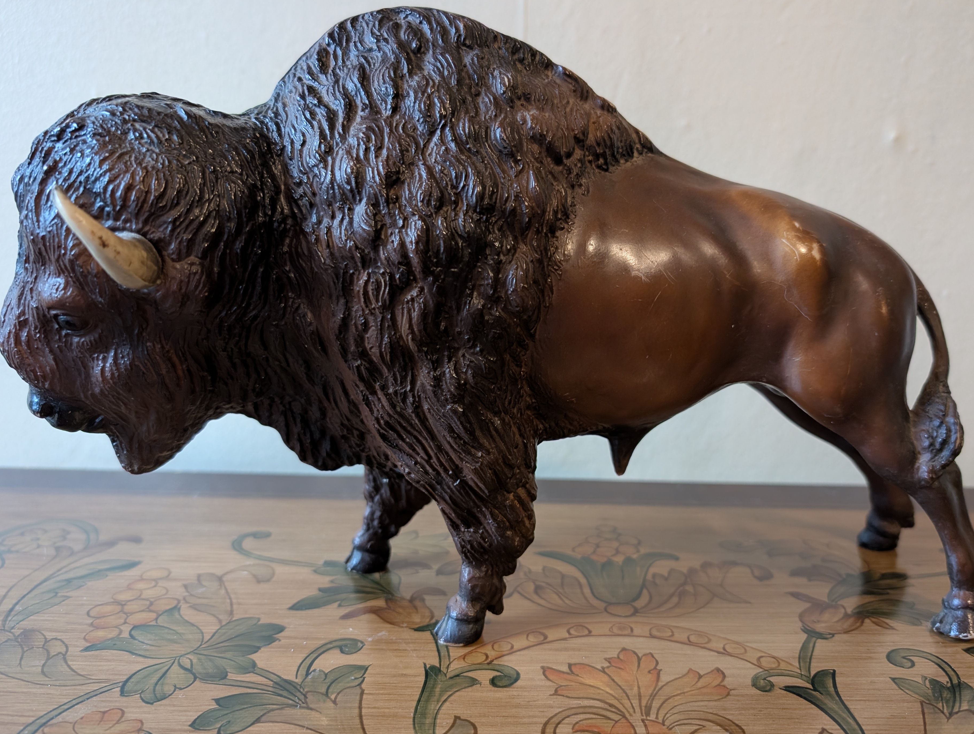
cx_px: 504
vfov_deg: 51.5
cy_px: 367
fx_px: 761
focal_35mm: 27
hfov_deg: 65.2
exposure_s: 1/71.4
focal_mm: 6.9
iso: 878
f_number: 1.68
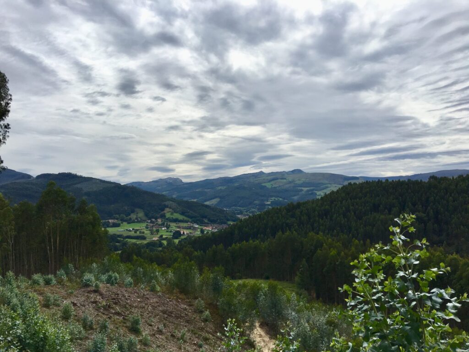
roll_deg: -0.4
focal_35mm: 29
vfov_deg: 48.2
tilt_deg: +4.0
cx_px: 234
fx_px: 393
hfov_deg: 61.7
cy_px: 176
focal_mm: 4.15
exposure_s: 1/3077
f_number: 2.2
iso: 25
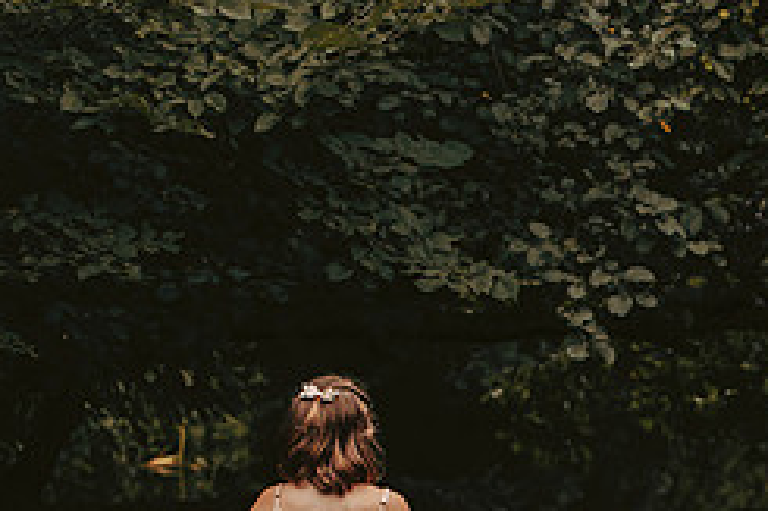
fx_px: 3539
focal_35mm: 166
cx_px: 897
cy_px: 469
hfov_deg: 12.1
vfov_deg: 8.2
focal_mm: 70
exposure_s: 1/3200
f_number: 2.8
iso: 640
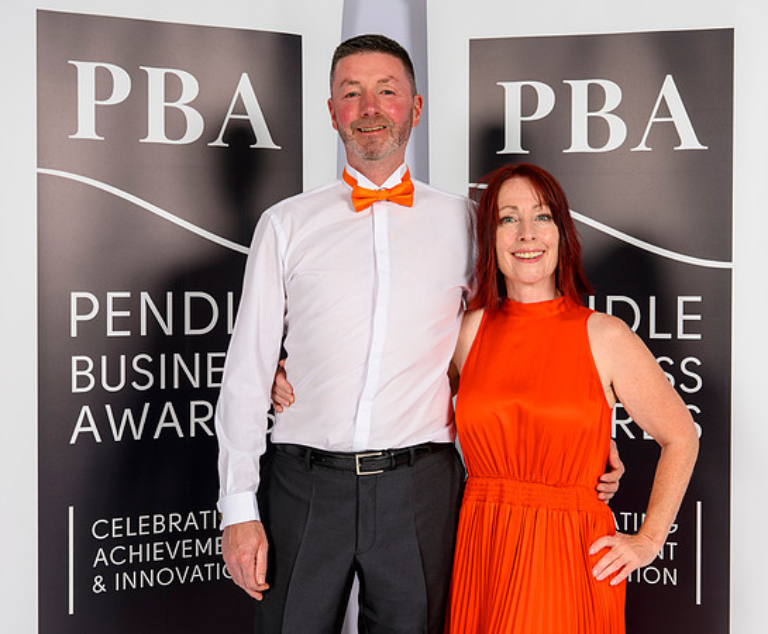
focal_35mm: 53
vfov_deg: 29.0
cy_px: 295
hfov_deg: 34.7
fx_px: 1227
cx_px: 424
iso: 100
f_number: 8
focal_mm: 43
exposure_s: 1/125
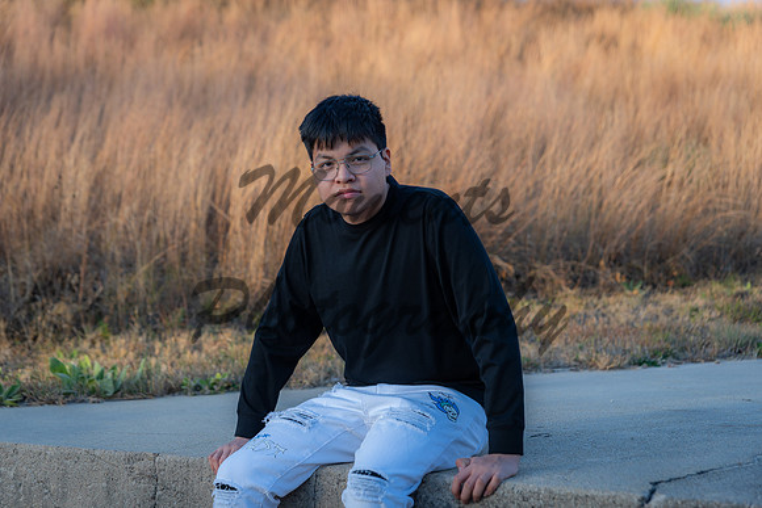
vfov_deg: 23.4
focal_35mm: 58
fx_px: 1228
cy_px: 254
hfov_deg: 34.5
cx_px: 381
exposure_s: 1/160
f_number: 3.2
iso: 31
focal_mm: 58
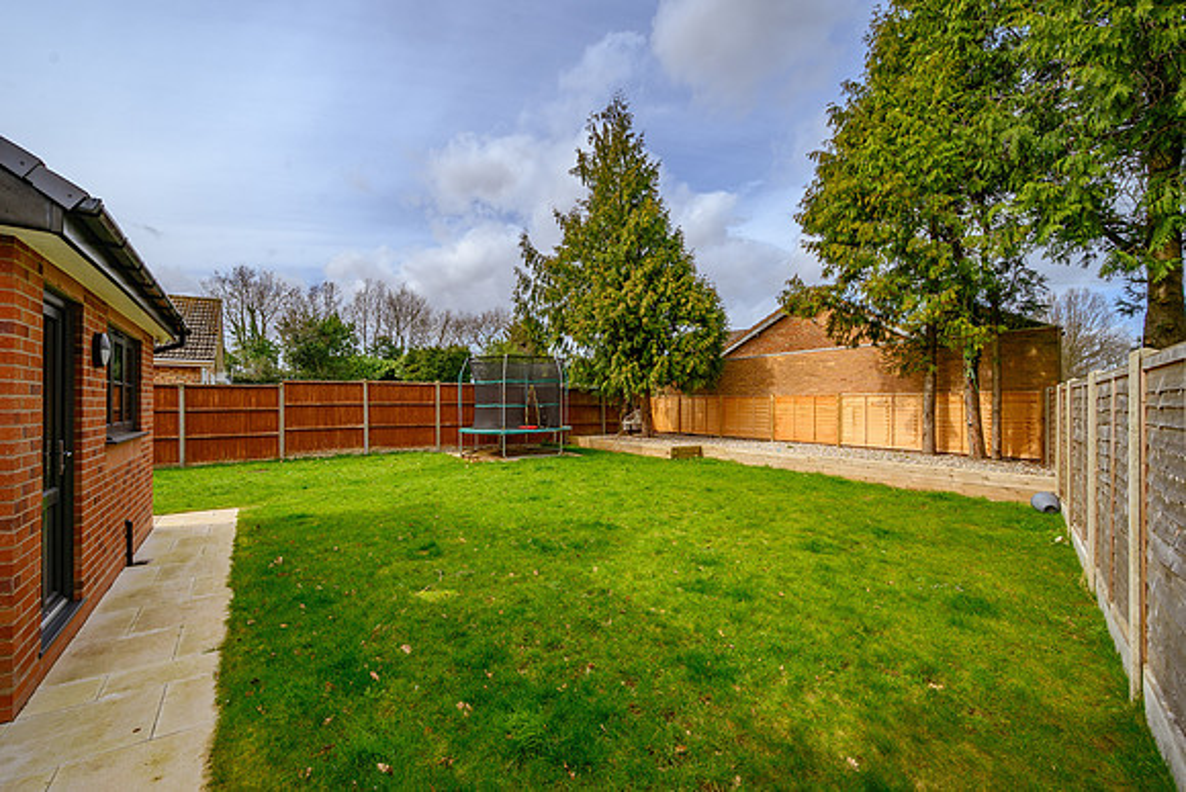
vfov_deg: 75.5
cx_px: 593
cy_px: 396
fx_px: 511
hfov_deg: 98.5
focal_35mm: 16
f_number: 8
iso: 100
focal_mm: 15.5
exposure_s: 1/160
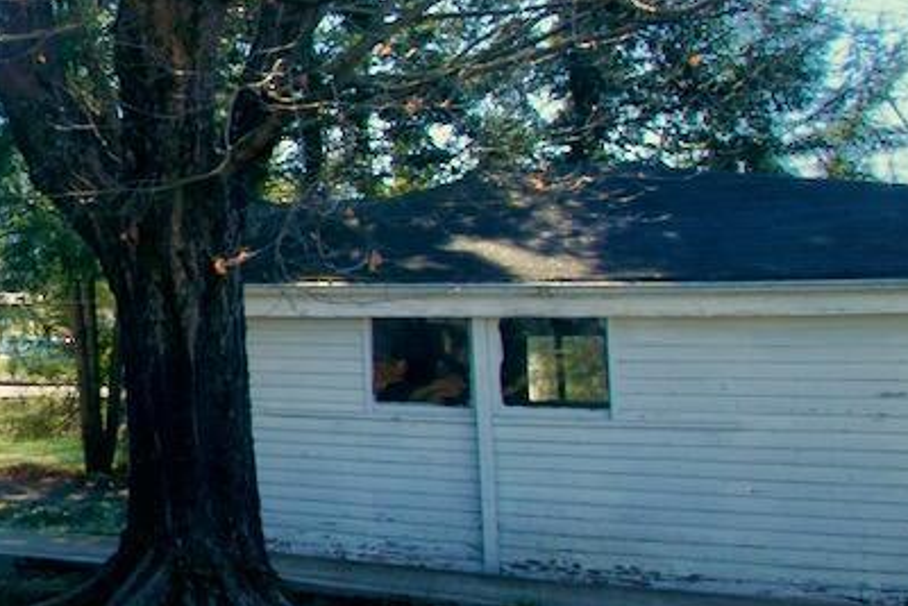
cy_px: 270
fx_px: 1211
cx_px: -263
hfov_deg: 31.8
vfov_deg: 28.1
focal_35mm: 48
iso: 200
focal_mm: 10
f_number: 9
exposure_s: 1/320
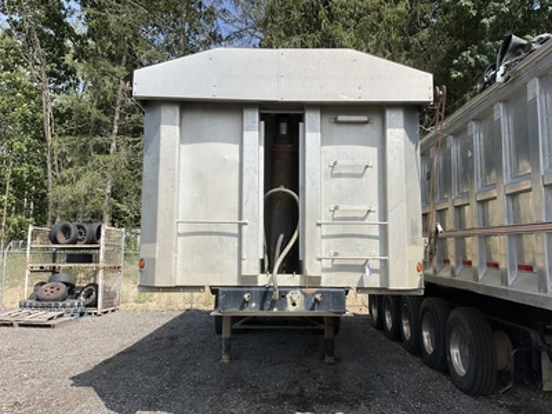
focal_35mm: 29
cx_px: 276
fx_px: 462
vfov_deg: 48.2
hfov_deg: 61.7
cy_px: 207
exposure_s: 1/1786
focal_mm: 3
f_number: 1.8
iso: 25
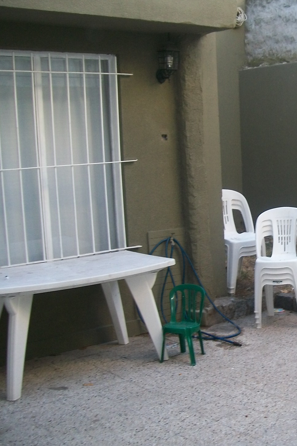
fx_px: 656
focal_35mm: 53
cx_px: 310
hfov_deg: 24.2
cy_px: 214
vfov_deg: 37.5
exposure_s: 1/80
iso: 80
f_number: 2.7
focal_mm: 6
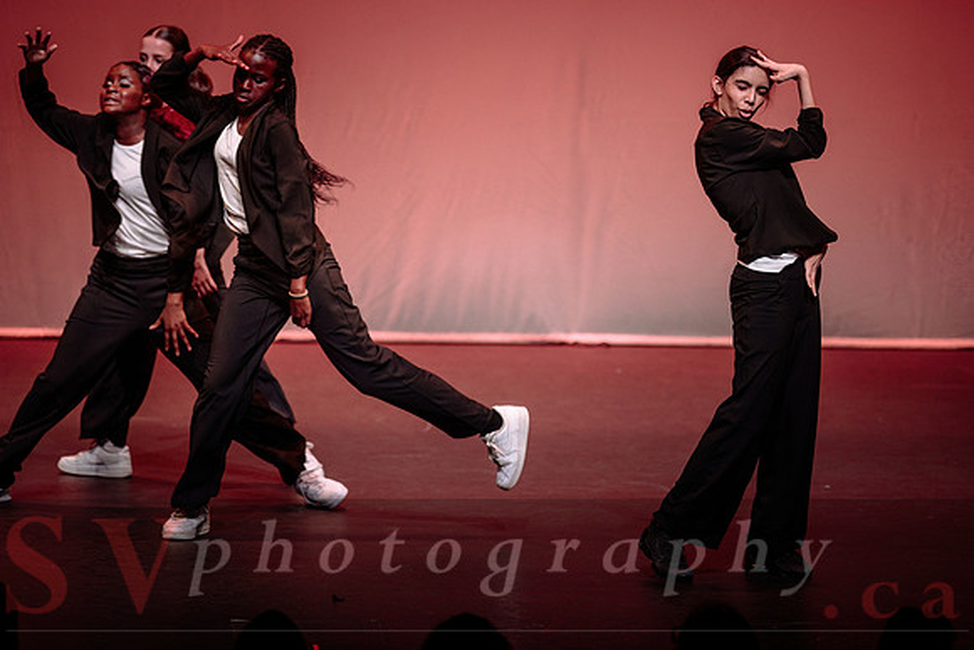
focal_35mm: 188
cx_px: 554
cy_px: 281
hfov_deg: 11.0
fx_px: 5076
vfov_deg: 7.3
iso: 1250
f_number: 2.8
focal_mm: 165
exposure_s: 1/400
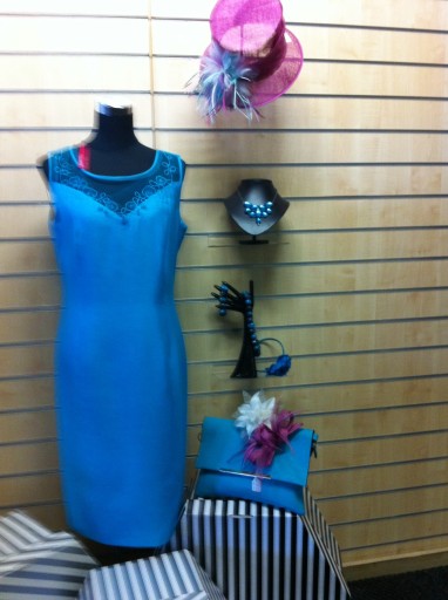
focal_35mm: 35
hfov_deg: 40.6
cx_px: 224
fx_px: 606
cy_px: 300
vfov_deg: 52.7
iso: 160
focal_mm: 3.85
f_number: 2.8
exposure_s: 1/15
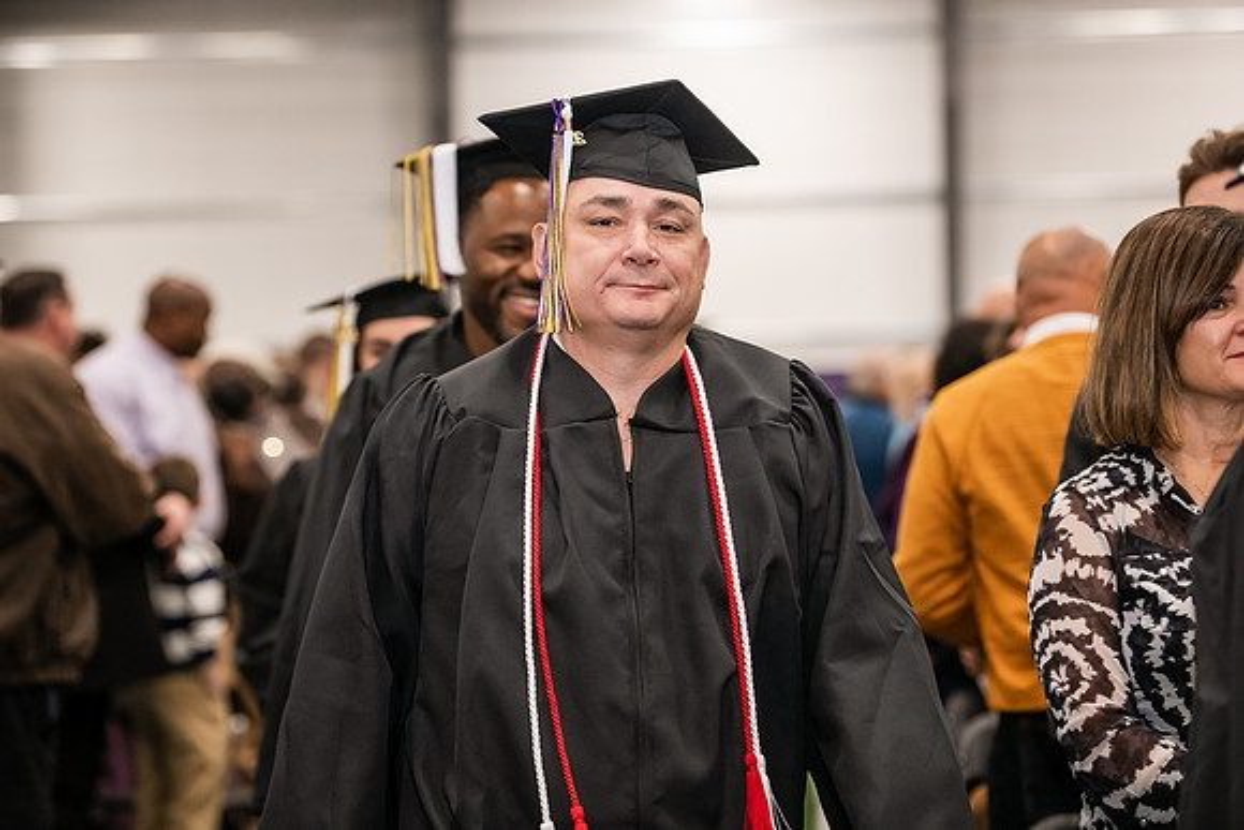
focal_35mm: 105
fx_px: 3629
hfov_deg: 19.5
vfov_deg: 13.0
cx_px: 622
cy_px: 415
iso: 2000
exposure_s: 1/200
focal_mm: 105
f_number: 3.2
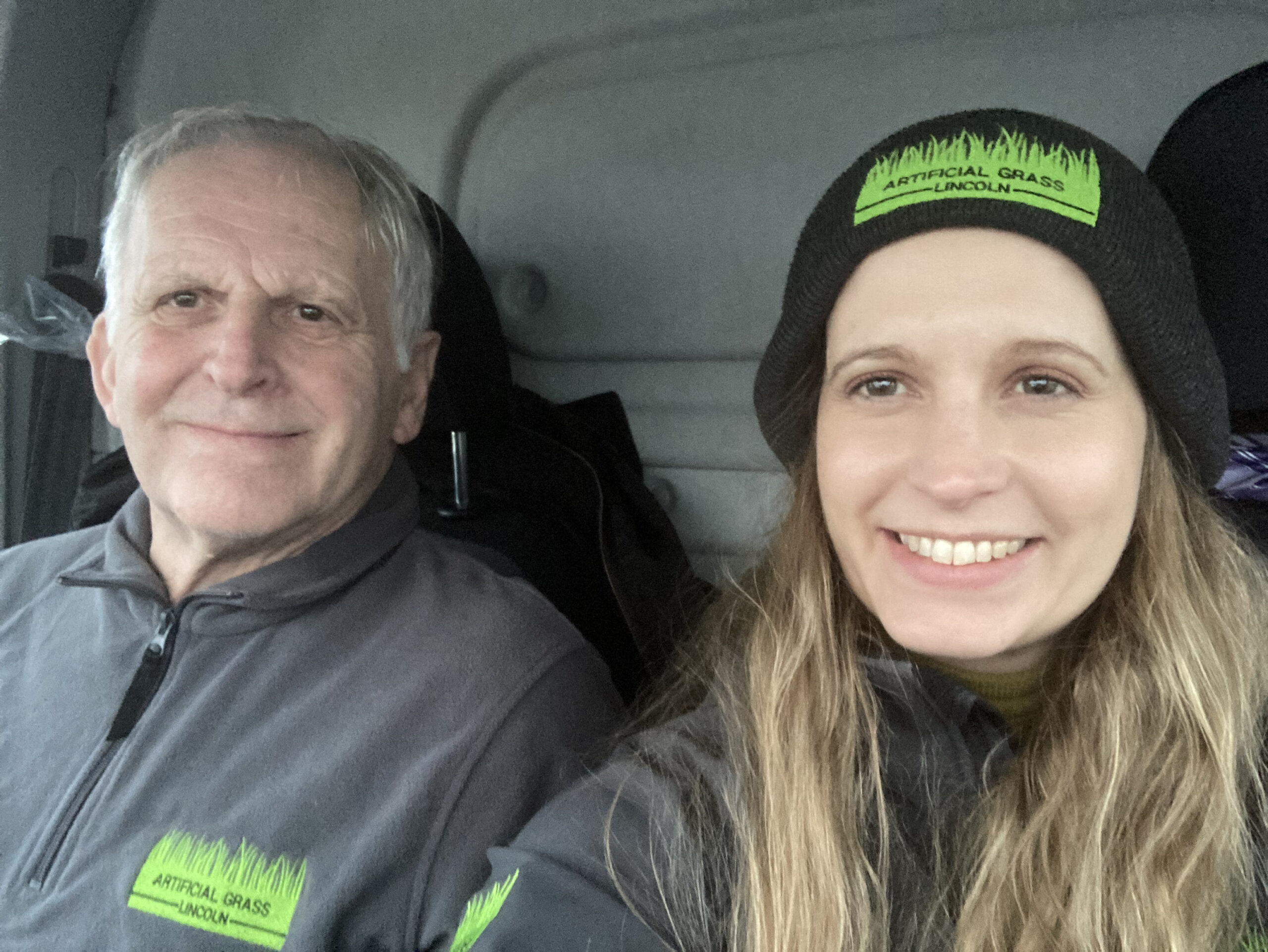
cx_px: 634
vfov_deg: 44.2
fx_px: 1173
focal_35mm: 32
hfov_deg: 56.8
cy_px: 476
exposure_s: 1/24
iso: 640
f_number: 2.2
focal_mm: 2.87
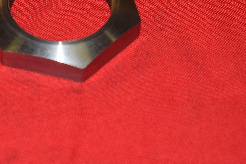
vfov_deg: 7.9
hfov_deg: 11.8
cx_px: 31
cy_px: -1
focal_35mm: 173
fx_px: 1183
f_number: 5.6
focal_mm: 55
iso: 400
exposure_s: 1/200
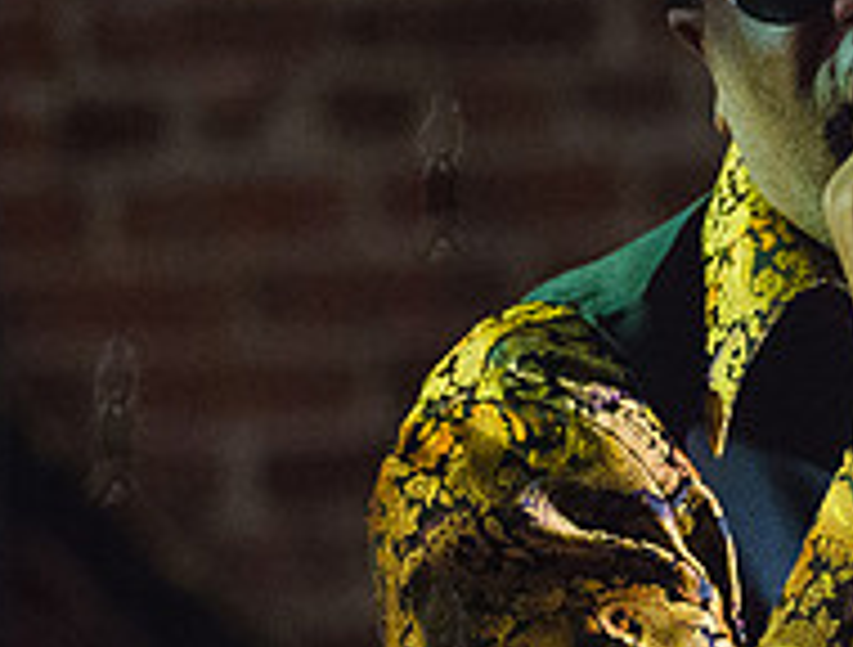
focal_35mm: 362
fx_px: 8954
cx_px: 1085
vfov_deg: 4.1
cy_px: 325
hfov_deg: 5.4
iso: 4000
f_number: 2.8
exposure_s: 1/200
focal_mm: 100
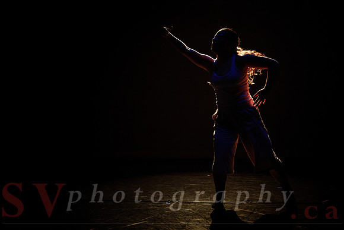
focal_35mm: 36
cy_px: 141
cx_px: 132
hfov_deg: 52.3
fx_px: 347
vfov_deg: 36.4
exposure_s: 1/300
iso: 640
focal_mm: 29
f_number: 2.8
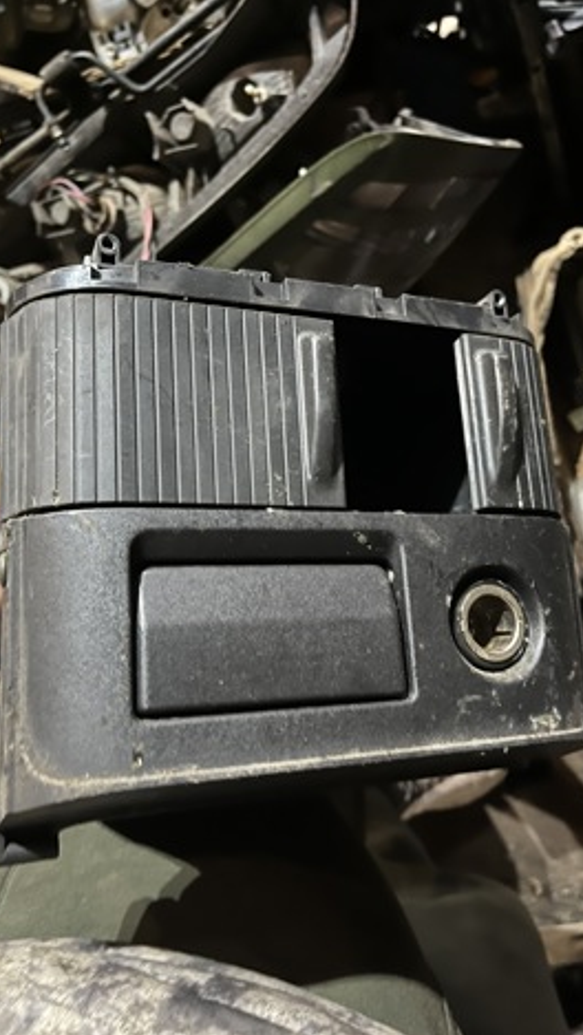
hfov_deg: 40.2
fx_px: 797
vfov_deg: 66.1
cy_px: 521
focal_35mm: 29
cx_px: 300
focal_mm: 5.1
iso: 500
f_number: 1.6
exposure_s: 1/13
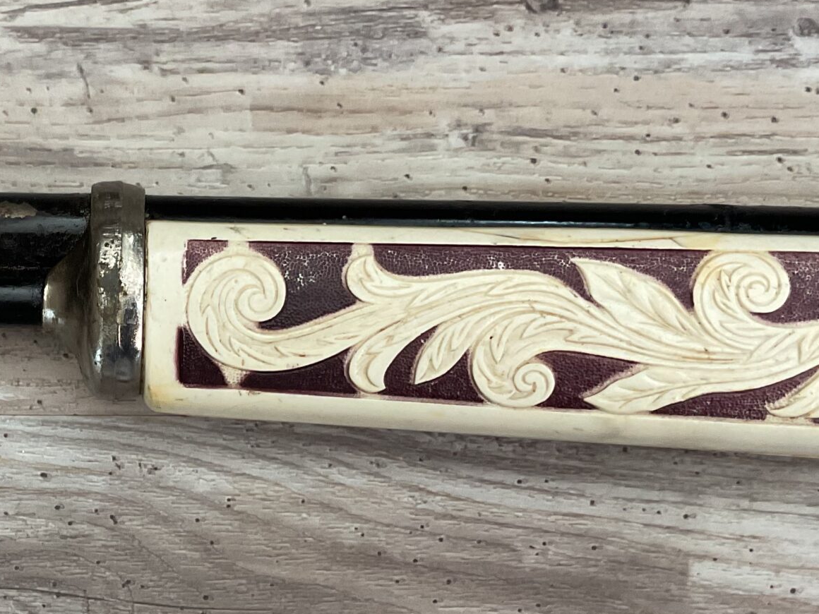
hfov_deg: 29.1
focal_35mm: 64
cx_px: 88
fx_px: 1514
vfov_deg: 22.9
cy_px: 358
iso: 100
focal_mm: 3
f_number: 1.8
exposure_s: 1/60
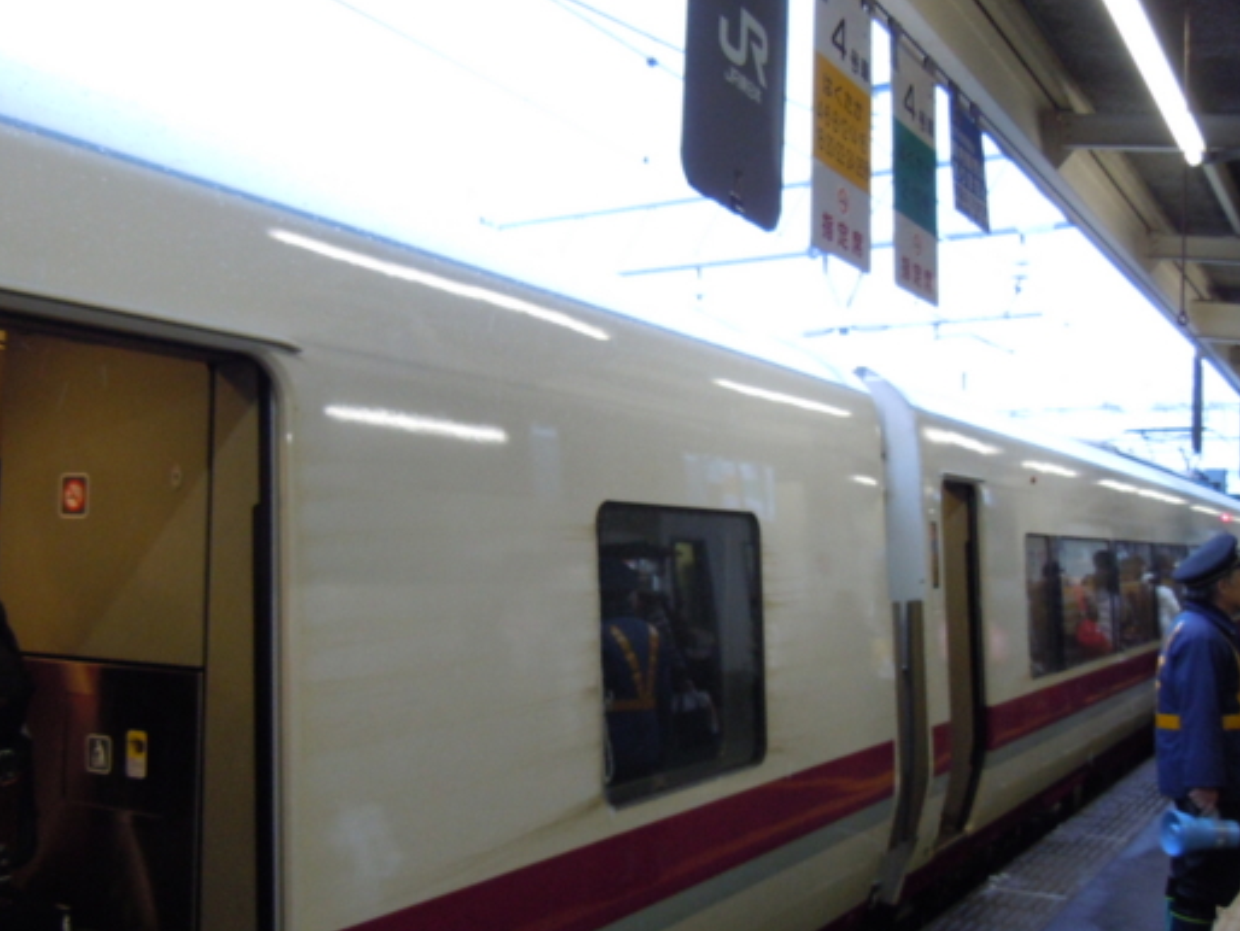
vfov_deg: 40.7
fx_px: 1254
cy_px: 502
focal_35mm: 35
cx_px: 644
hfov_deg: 52.6
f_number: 3.5
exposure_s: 1/25
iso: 400
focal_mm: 5.4
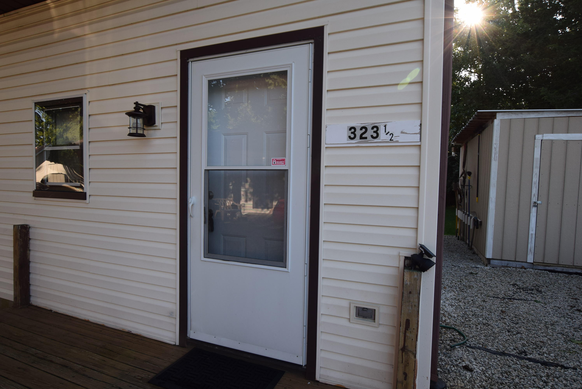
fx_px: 315
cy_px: 194
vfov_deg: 63.3
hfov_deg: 85.4
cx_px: 291
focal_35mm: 20
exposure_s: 1/200
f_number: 7.1
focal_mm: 13
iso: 400
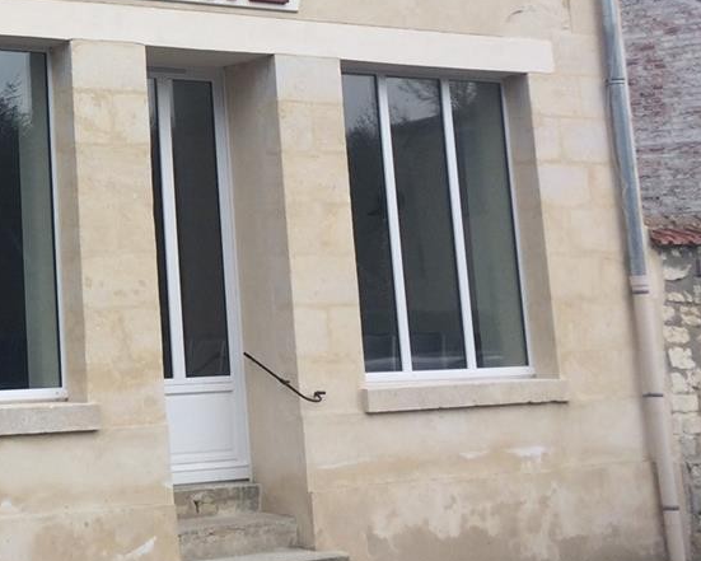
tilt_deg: +9.3
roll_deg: +2.8
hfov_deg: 23.6
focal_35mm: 74
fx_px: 1536
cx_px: -131
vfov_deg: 20.4
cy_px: 81
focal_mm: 4.15
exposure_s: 1/805
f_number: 2.2
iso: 32
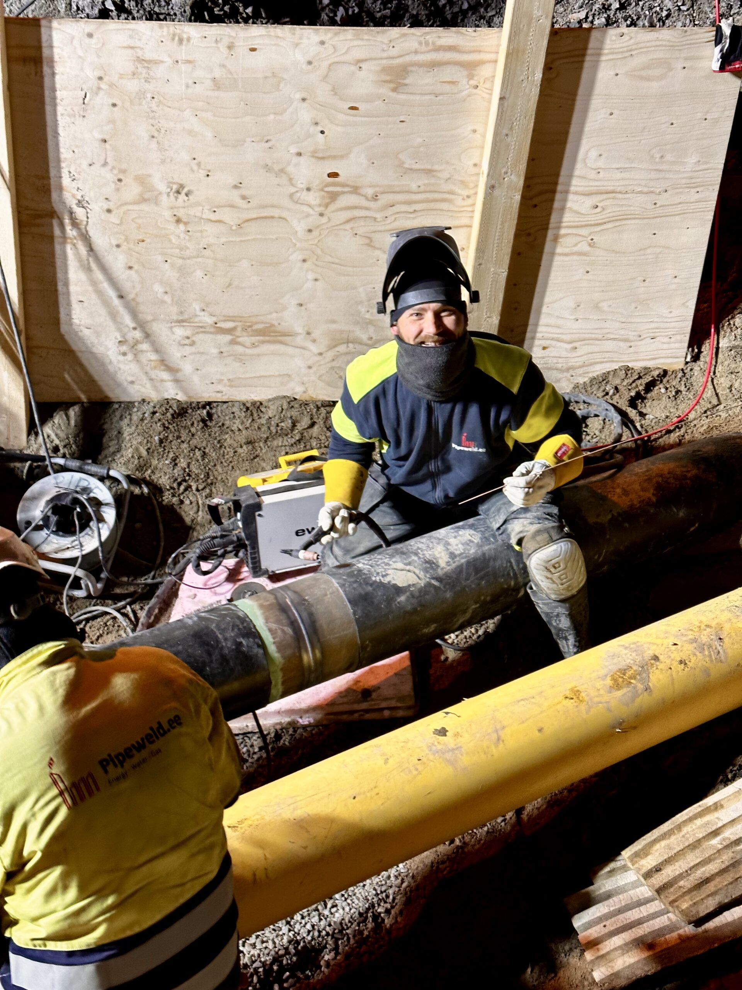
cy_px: 495
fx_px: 1372
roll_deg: -5.8
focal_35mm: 48
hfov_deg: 30.3
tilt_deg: -39.4
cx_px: 371
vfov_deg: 39.7
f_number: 1.78
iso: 125
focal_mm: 6.86
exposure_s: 1/50
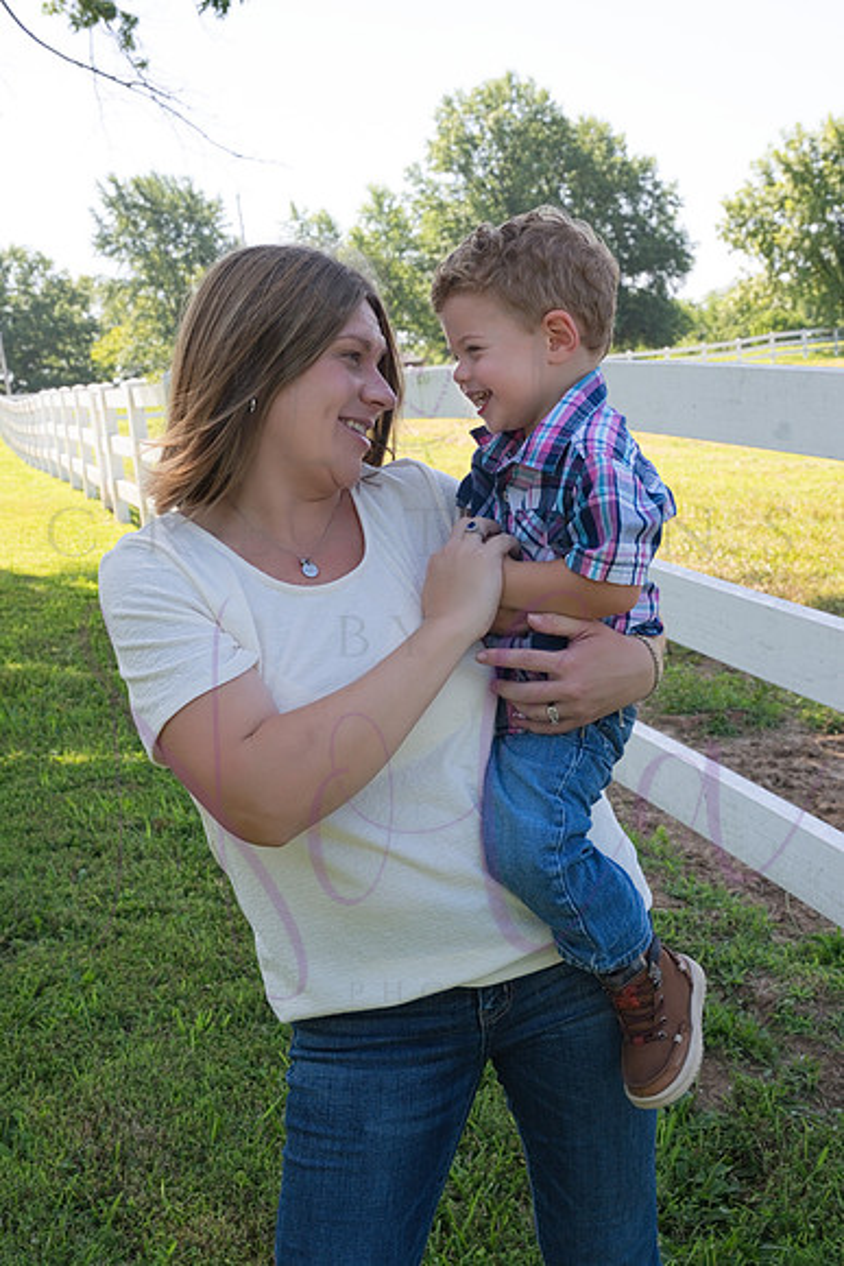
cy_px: 633
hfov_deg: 31.9
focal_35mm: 42
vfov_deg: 46.4
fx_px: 1476
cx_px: 422
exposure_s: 1/200
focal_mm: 42
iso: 400
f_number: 10
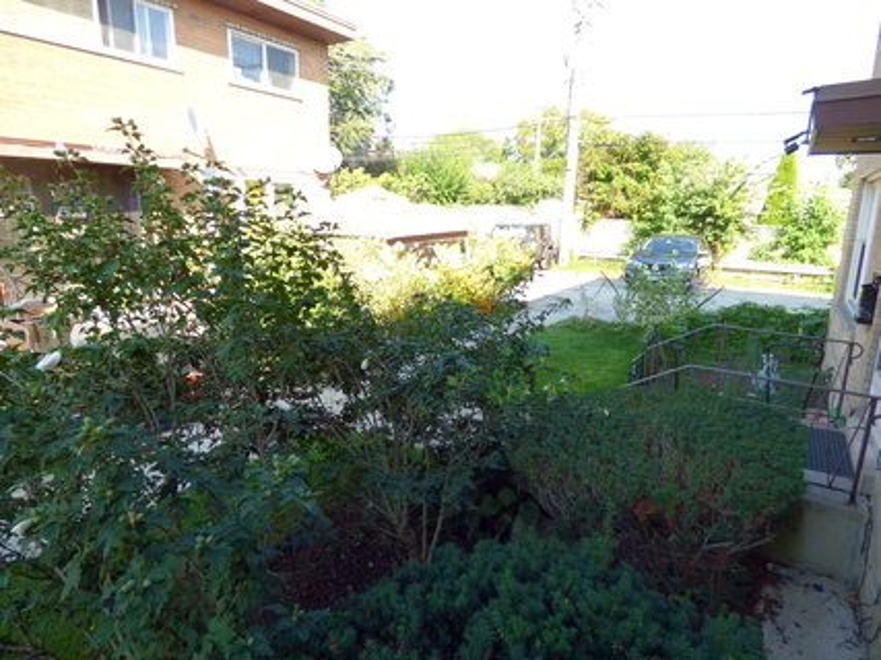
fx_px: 509
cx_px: 440
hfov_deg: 81.8
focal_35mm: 20
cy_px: 330
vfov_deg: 65.9
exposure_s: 1/250
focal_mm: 3.58
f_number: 2.8
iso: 100
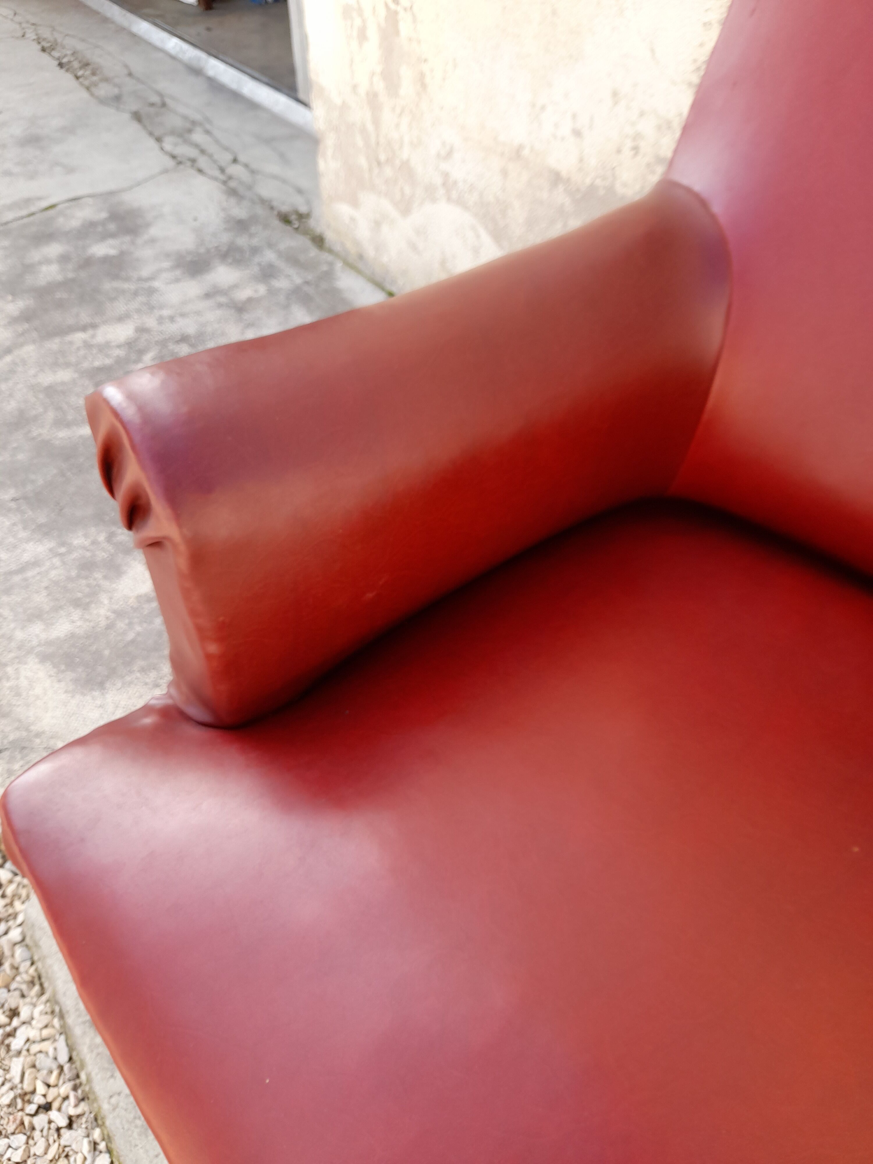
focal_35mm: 25
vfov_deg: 69.4
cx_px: 436
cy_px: 582
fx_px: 841
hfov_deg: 54.9
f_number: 2
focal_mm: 4.6
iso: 25
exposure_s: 1/100
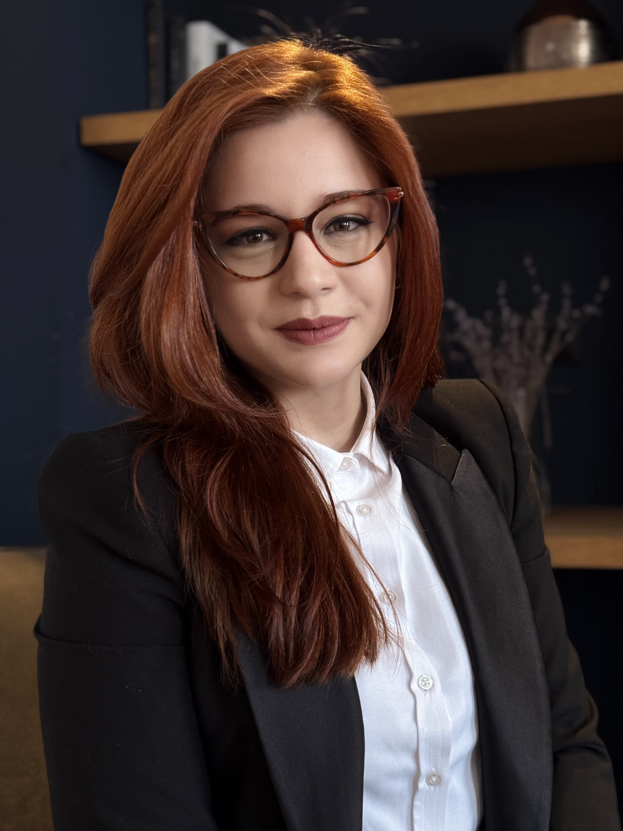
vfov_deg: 38.9
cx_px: 312
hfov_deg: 29.7
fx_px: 1176
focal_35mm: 49
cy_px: 414
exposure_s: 1/40
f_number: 1.78
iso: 400
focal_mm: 6.76
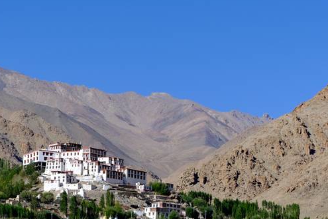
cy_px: 123
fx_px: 993
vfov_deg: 12.6
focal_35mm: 109
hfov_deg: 18.7
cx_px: 125
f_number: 5.6
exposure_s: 1/1000
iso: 160
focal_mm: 50
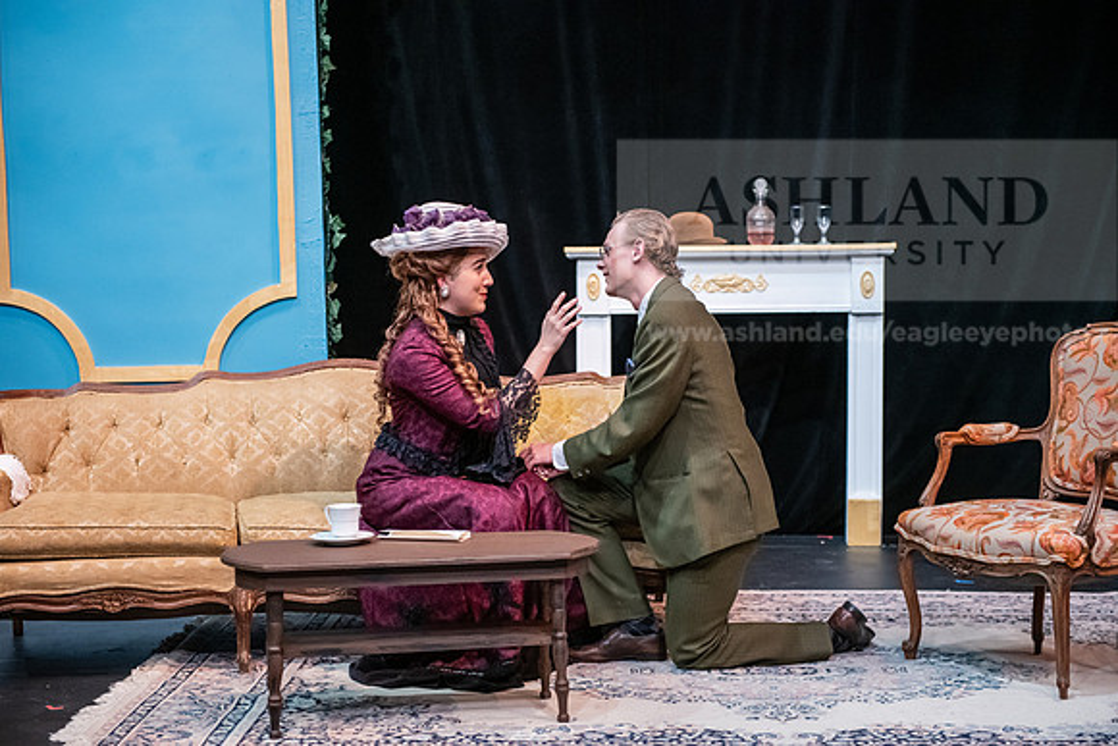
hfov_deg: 30.5
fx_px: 2050
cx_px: 559
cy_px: 373
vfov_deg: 20.6
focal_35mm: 66
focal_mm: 66
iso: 3200
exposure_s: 1/200
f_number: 3.2
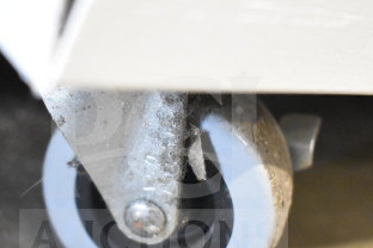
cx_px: 153
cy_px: 171
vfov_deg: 16.0
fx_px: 880
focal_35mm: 85
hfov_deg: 23.9
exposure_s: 1/50
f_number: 4.2
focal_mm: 29
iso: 7200
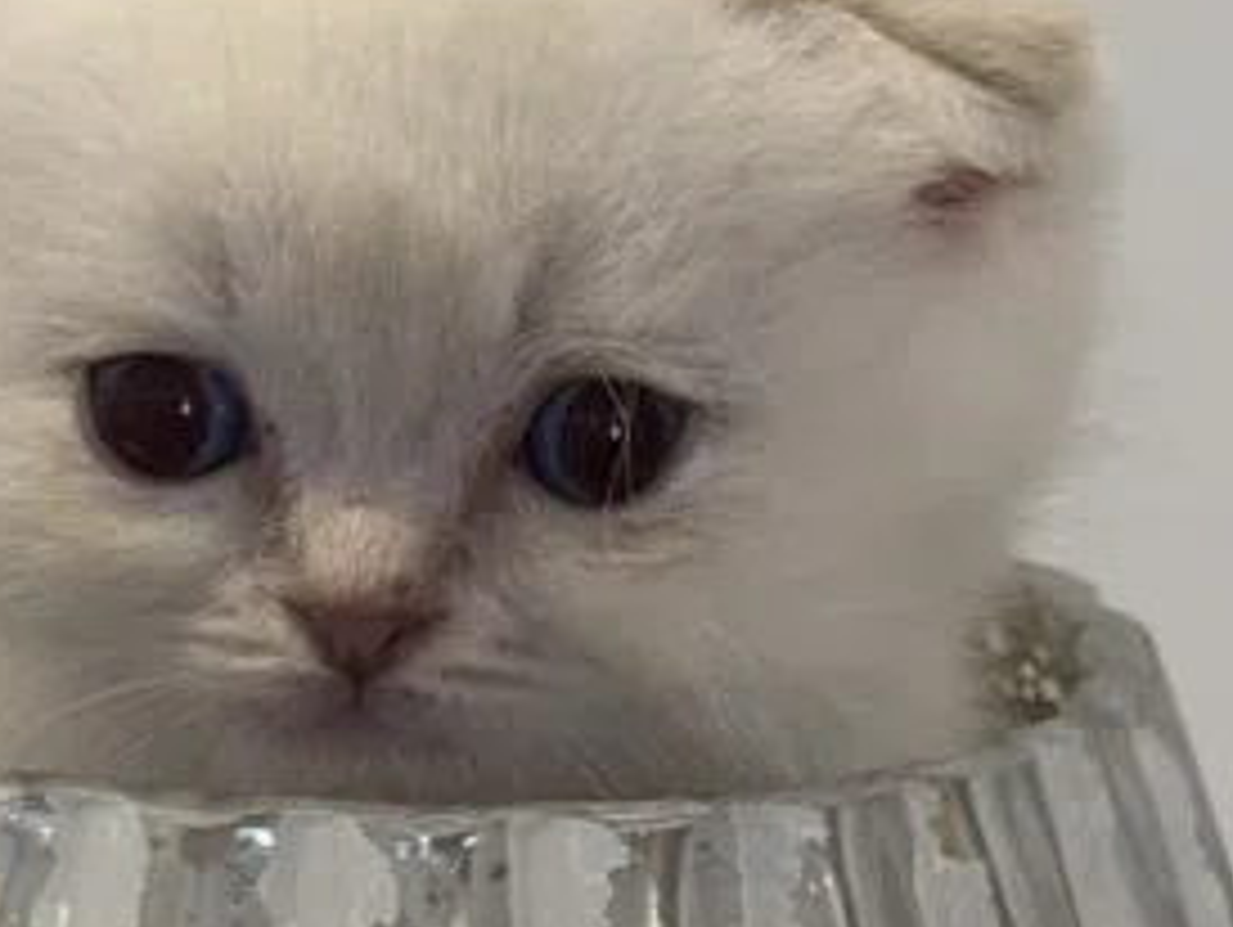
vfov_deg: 13.2
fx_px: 3993
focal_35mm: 112
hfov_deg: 17.5
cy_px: 477
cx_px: 477
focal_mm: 6.76
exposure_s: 1/50
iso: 100
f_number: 1.78
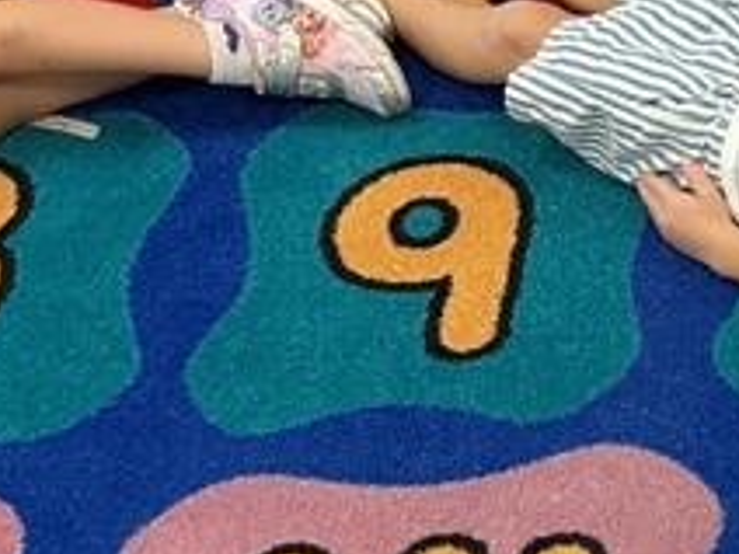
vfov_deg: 10.6
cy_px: 261
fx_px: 2989
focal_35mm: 140
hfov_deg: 14.0
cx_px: 593
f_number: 1.8
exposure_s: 1/60
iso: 100
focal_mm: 3
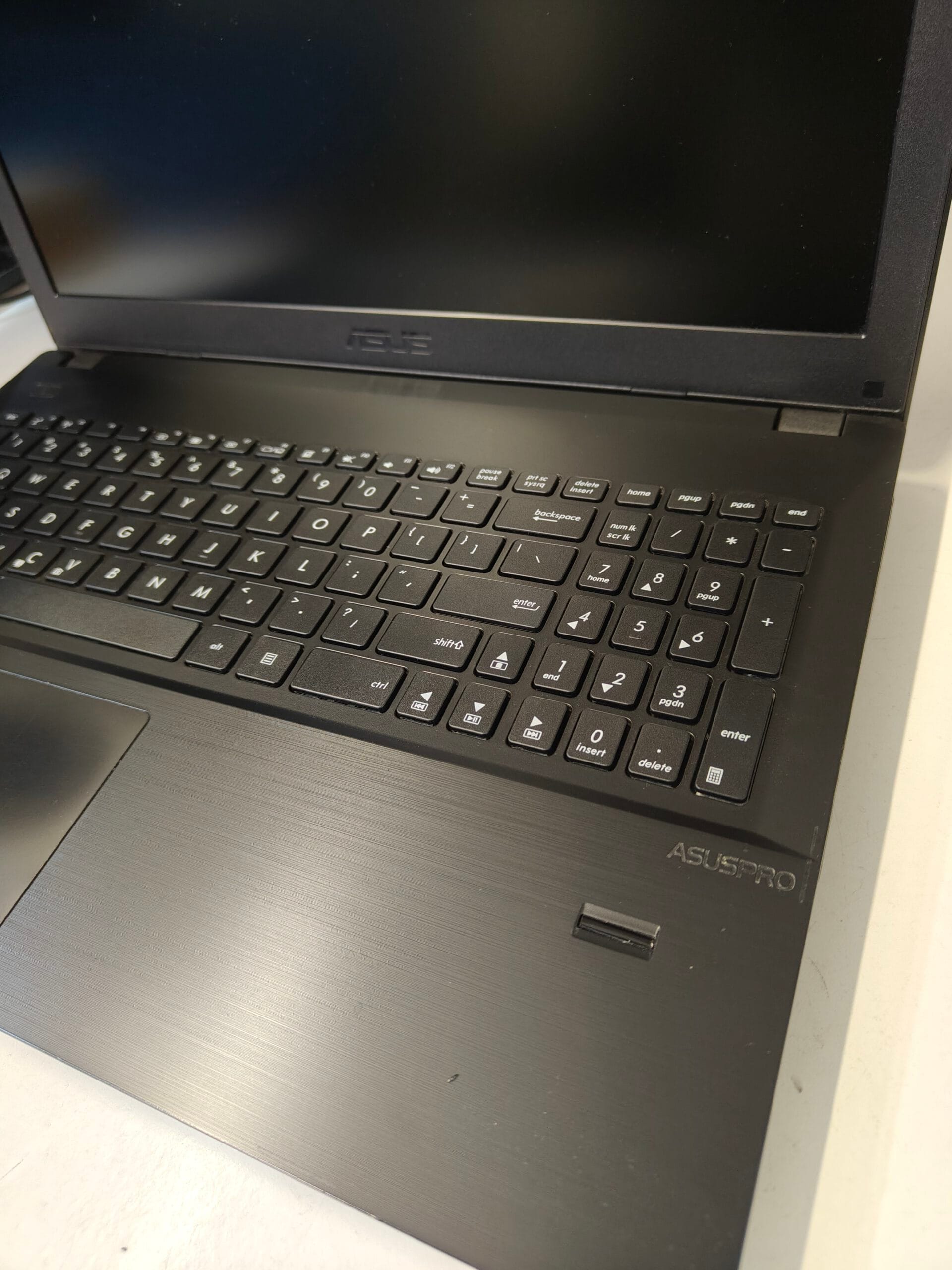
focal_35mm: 24
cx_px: 476
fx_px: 880
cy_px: 635
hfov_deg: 56.8
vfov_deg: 71.6
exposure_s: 1/50
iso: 320
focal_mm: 5.59
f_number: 1.8
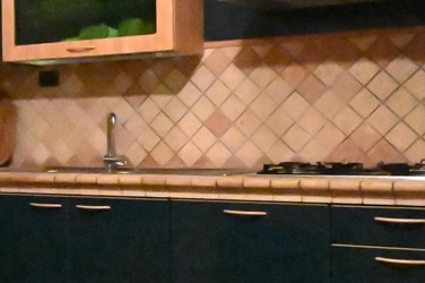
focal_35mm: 69
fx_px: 814
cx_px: 3
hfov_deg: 27.6
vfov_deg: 19.7
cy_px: 128
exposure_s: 1/250
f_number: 6.3
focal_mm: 16
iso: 64000
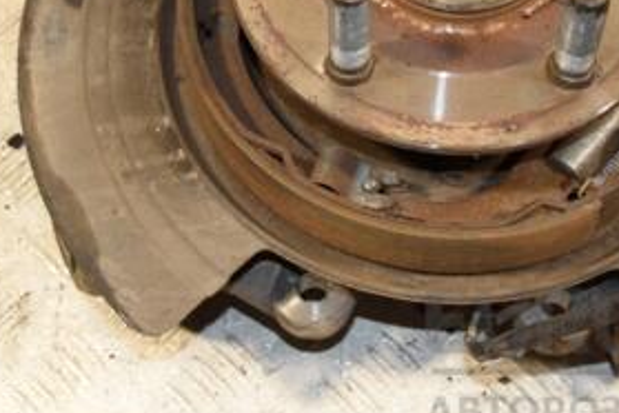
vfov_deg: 16.0
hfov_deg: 24.1
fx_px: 1444
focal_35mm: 84
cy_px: 24
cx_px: 384
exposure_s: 1/200
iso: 800
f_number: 6.3
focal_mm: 26
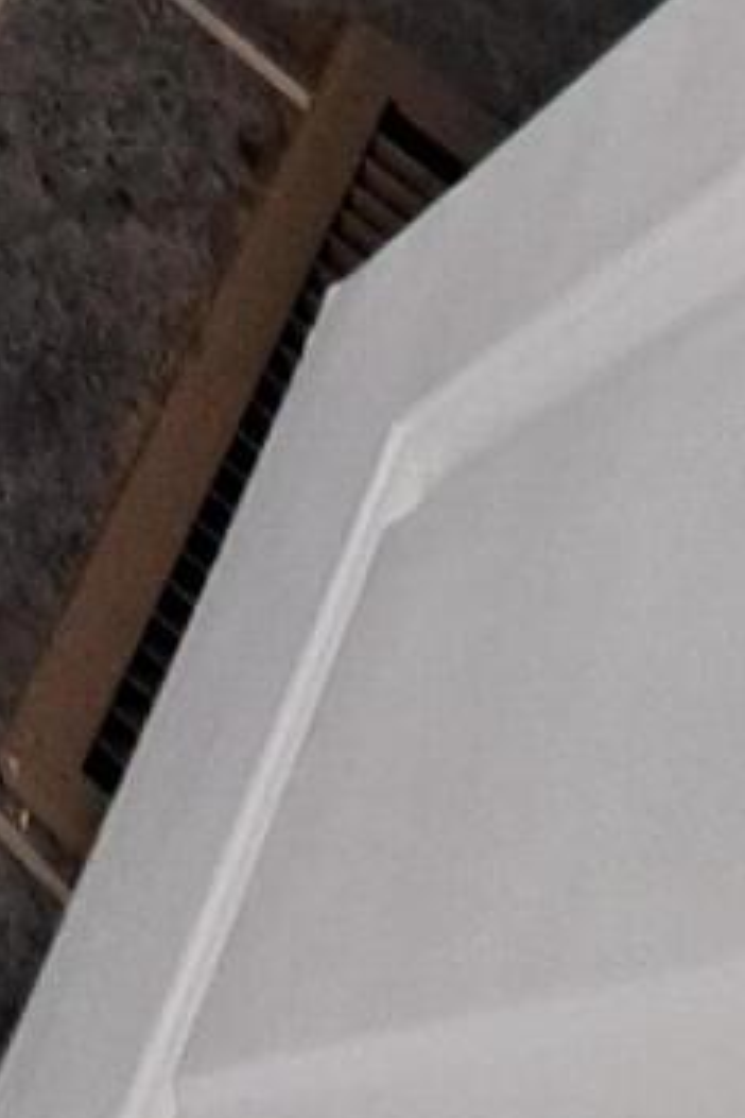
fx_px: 2390
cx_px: -1245
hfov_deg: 12.3
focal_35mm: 77
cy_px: -1917
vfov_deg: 13.0
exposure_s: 1/50
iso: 100
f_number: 2.2
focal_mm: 1.74
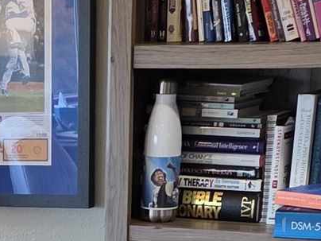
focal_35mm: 175
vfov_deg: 8.1
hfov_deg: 10.7
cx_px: -224
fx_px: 1623
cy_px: 490
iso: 320
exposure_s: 1/120
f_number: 1.7
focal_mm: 6.3
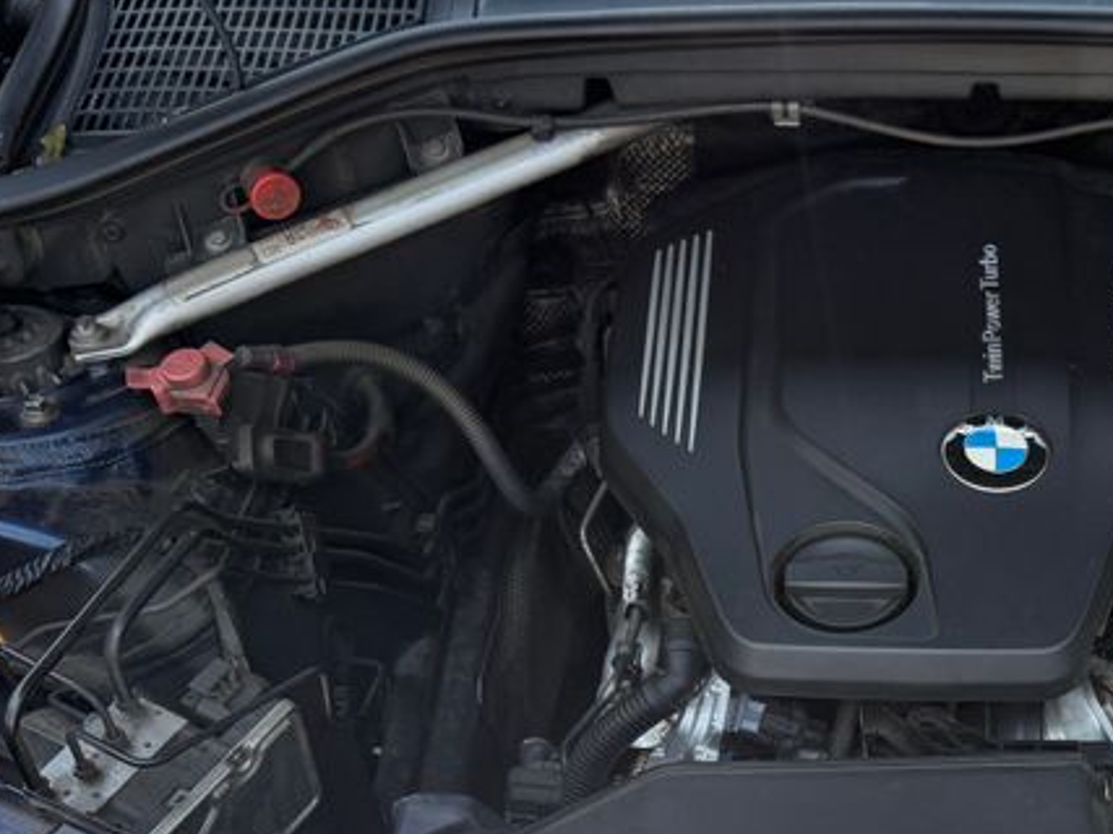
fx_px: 1736
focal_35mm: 54
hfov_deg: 34.1
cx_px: 941
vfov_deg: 26.4
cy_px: 698
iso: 100
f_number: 1.78
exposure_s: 1/665
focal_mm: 6.76
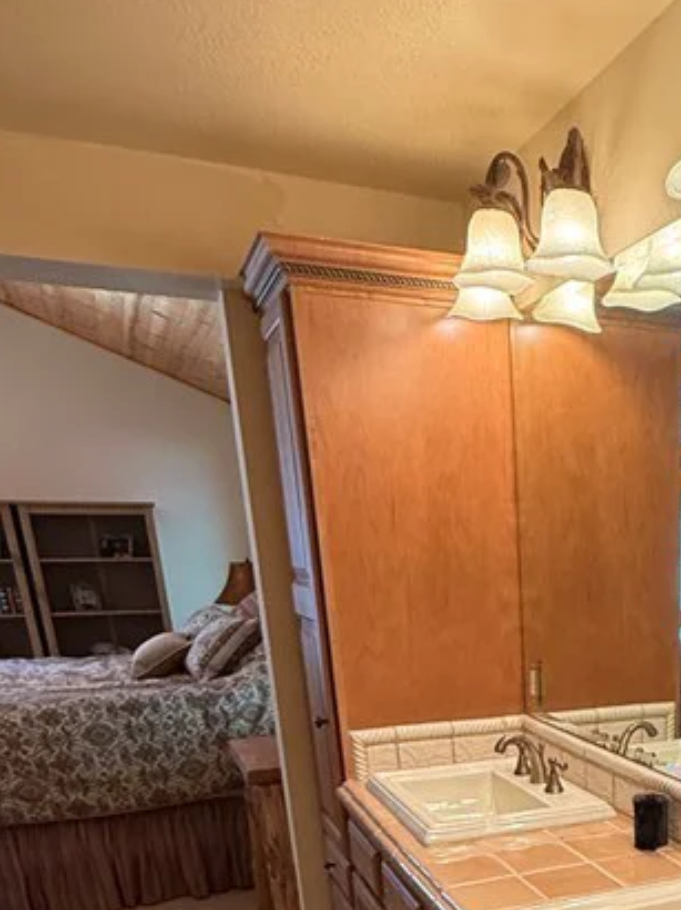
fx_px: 919
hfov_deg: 37.7
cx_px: 626
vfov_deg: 45.2
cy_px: 894
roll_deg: -0.6
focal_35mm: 35
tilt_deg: -20.4
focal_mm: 2.22
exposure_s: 1/60
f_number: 2.2
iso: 200
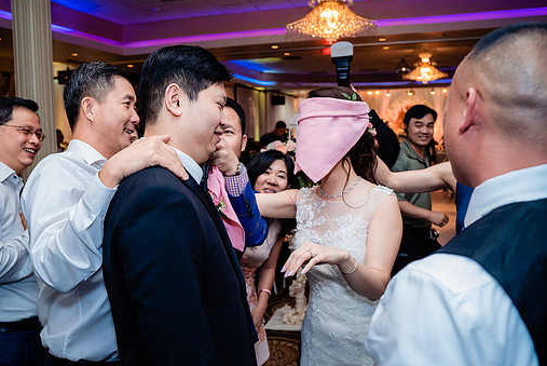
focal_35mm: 32
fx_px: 487
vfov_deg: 41.2
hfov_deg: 58.5
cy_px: 187
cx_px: 236
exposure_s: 1/160
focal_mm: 28
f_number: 4.5
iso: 1600
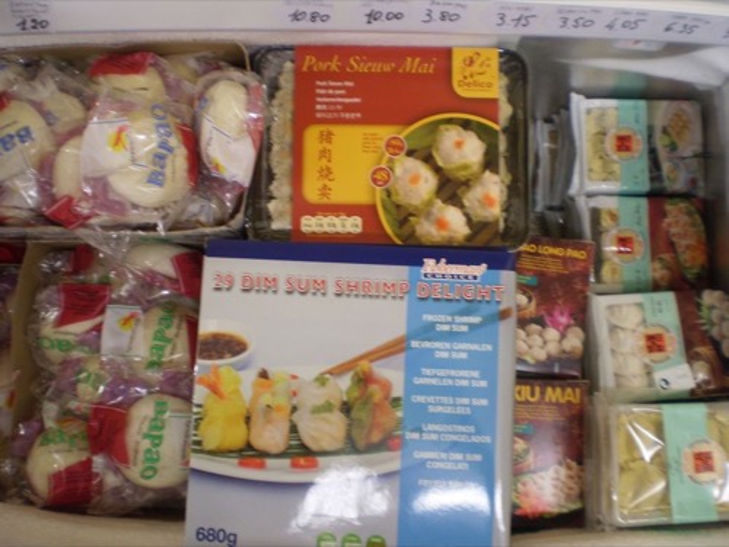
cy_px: 274
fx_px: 758
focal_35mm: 36
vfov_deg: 39.7
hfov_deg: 51.4
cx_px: 364
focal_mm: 6.3
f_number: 3.1
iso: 125
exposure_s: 1/13
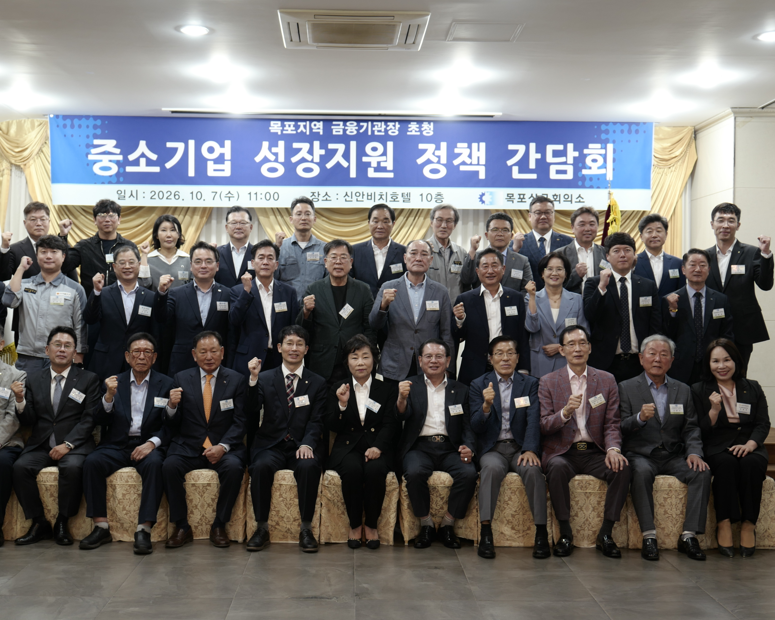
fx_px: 1009
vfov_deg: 34.1
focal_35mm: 44
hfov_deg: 42.0
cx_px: 351
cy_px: 310
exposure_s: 1/30
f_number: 2.9
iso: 200
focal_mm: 26
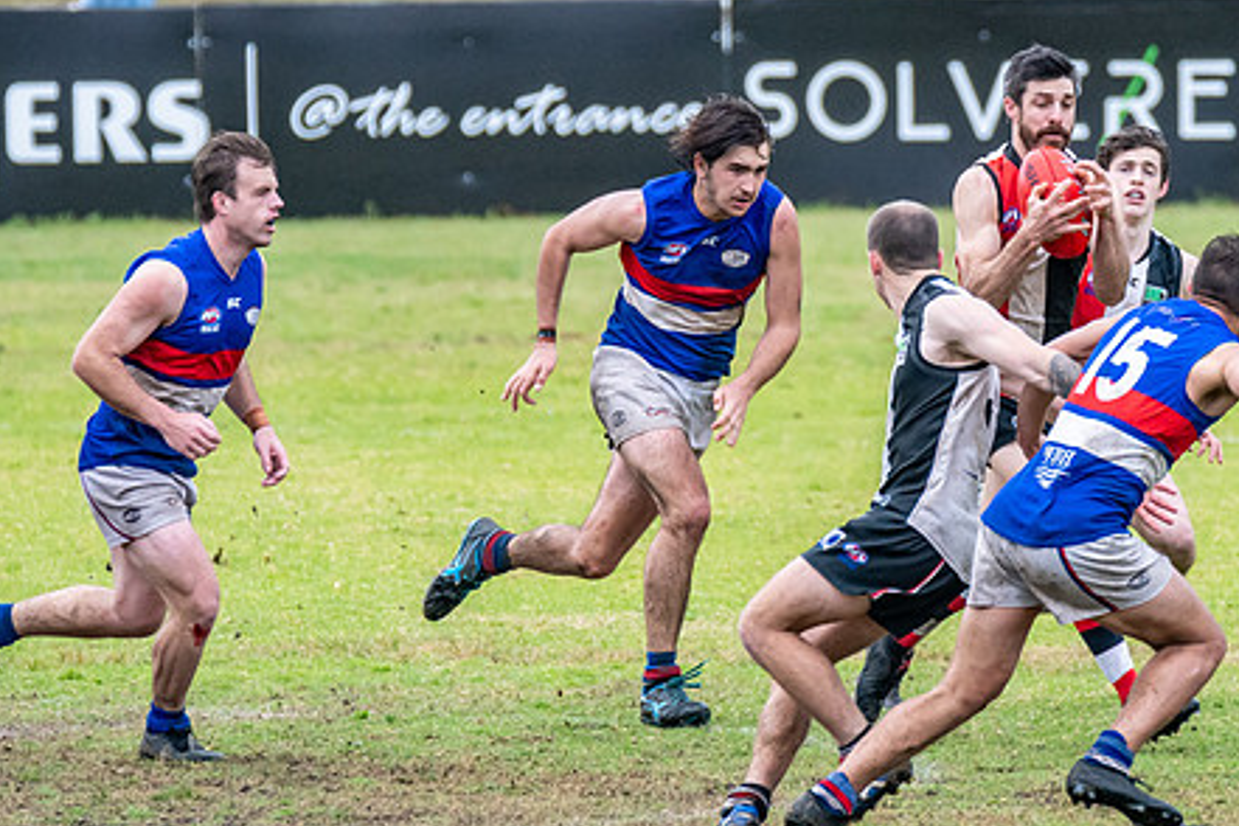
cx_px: 847
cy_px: 299
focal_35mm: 920
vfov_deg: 1.5
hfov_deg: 2.2
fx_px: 31661
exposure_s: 1/2000
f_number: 7.1
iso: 1250
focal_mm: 420
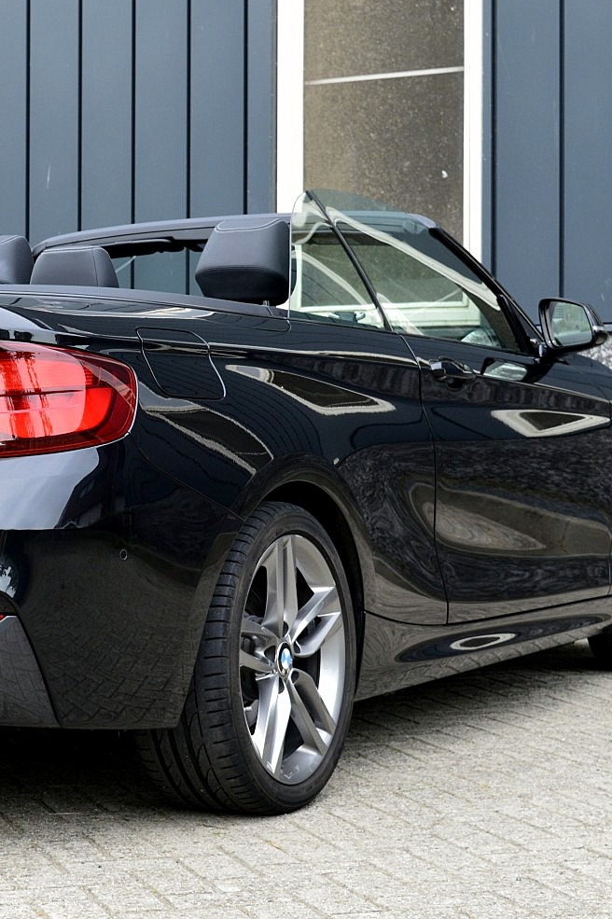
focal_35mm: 89
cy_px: 438
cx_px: 41
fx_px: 2271
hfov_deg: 15.1
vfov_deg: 22.9
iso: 400
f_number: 9
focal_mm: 36
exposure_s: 1/125
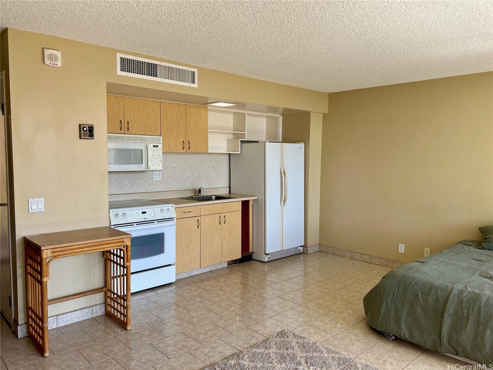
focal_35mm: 26
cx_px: 246
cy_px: 185
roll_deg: -1.7
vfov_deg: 53.1
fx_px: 370
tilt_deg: -5.2
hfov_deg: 67.3
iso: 50
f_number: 1.5
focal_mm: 5.7
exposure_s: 1/418
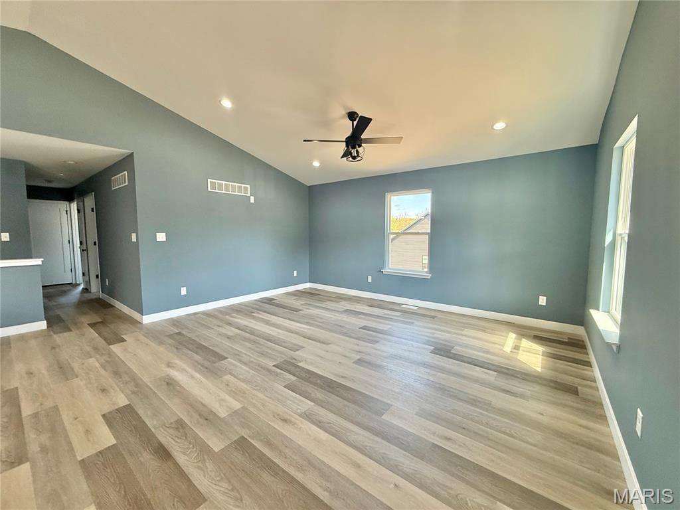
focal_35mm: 14
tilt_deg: -4.9
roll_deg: +0.0
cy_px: 255
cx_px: 340
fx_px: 275
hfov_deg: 102.1
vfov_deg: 85.7
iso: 160
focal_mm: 2.22
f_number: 2.2
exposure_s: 1/120
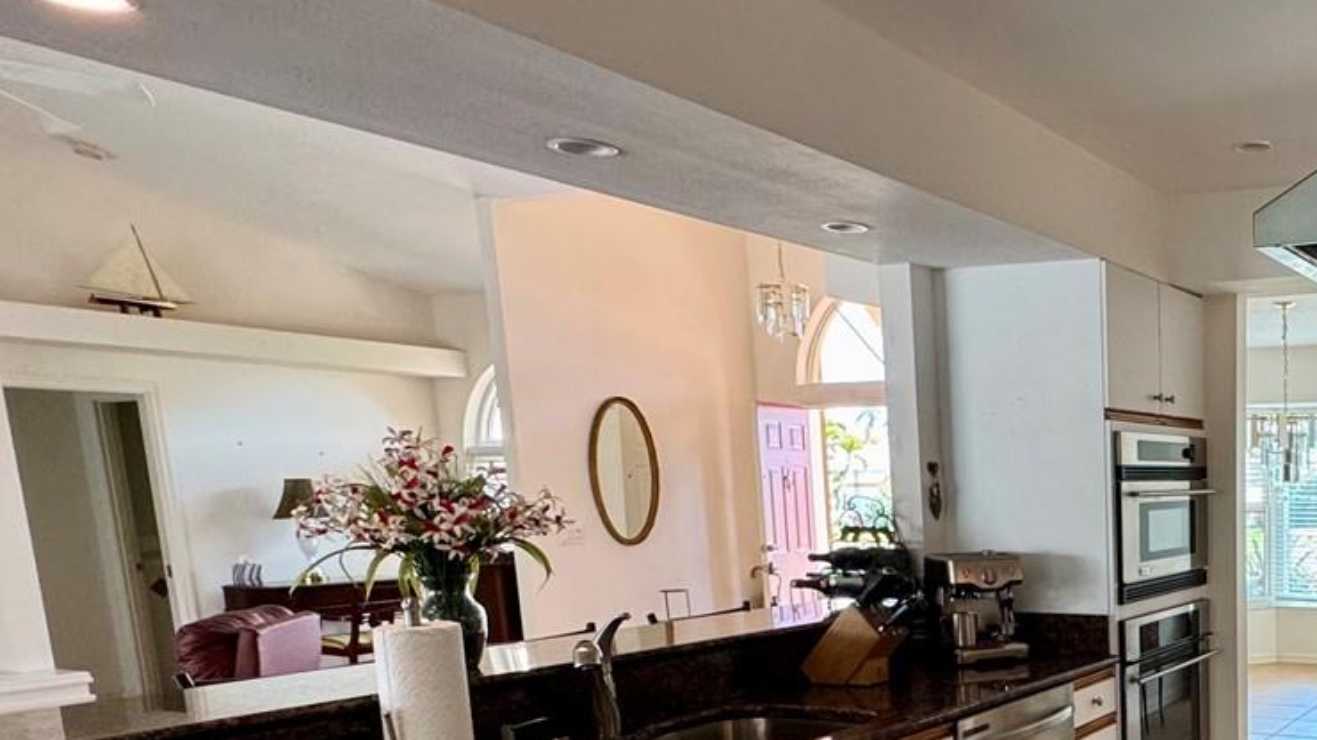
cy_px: 678
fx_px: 1152
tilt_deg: -9.9
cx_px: 1224
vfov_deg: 33.6
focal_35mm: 33
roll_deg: +1.2
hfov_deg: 51.3
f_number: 2.2
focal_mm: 2.22
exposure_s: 1/120
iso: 200
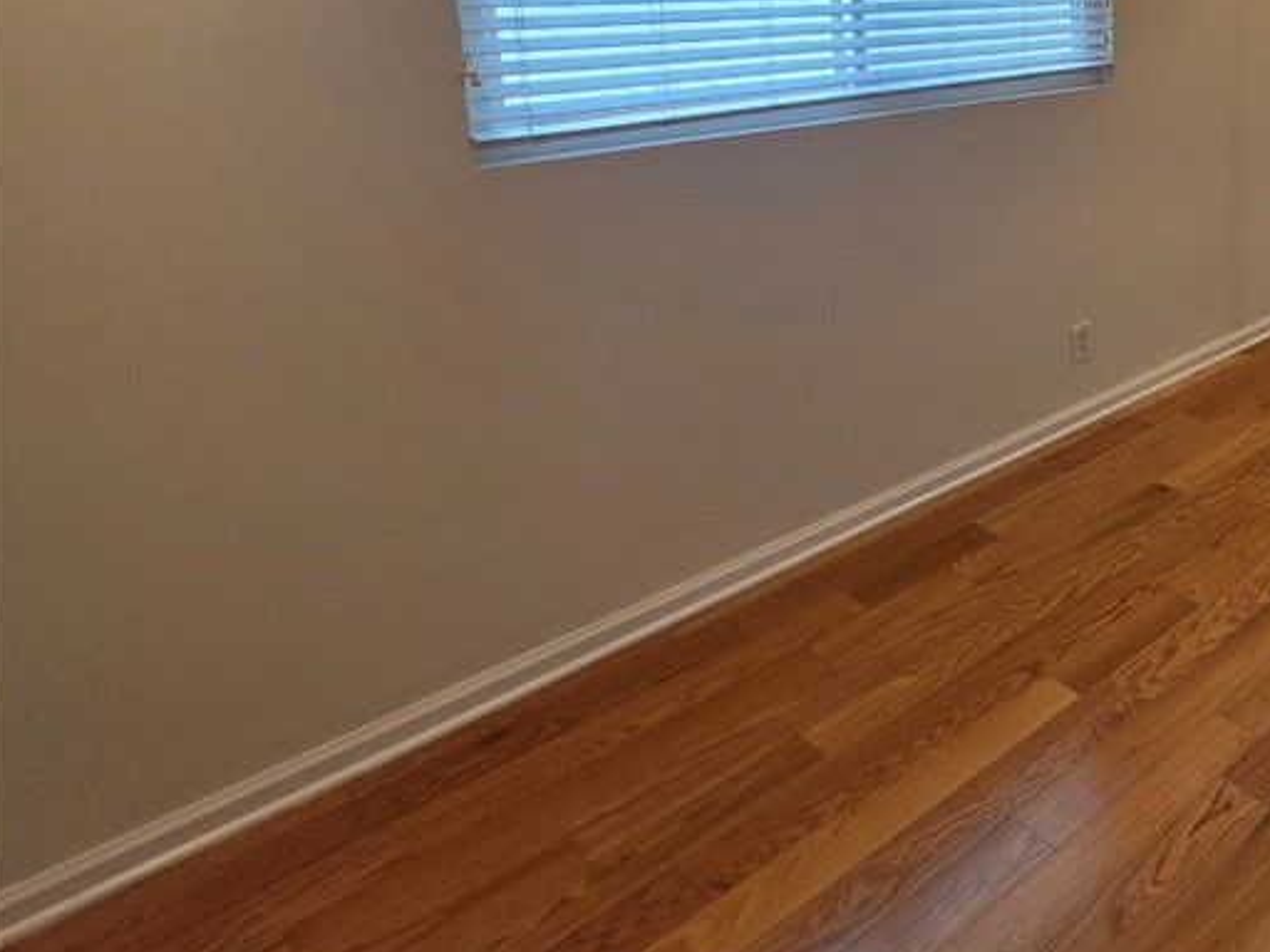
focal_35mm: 26
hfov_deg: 53.7
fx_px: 954
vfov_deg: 47.9
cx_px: 1255
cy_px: 107
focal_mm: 2.2
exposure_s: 1/120
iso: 50
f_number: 1.9
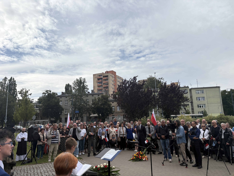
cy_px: 88
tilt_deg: +10.5
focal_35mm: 26
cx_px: 117
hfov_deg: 67.3
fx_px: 176
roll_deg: +2.5
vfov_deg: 53.1
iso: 50
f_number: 1.6
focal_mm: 5.96
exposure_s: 1/5814
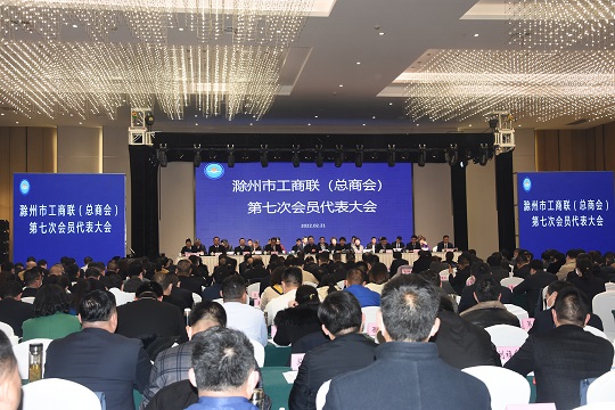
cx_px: 308
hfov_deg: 49.6
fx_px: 666
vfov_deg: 34.2
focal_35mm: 39
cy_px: 205
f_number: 5
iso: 800
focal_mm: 26
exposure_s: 1/125
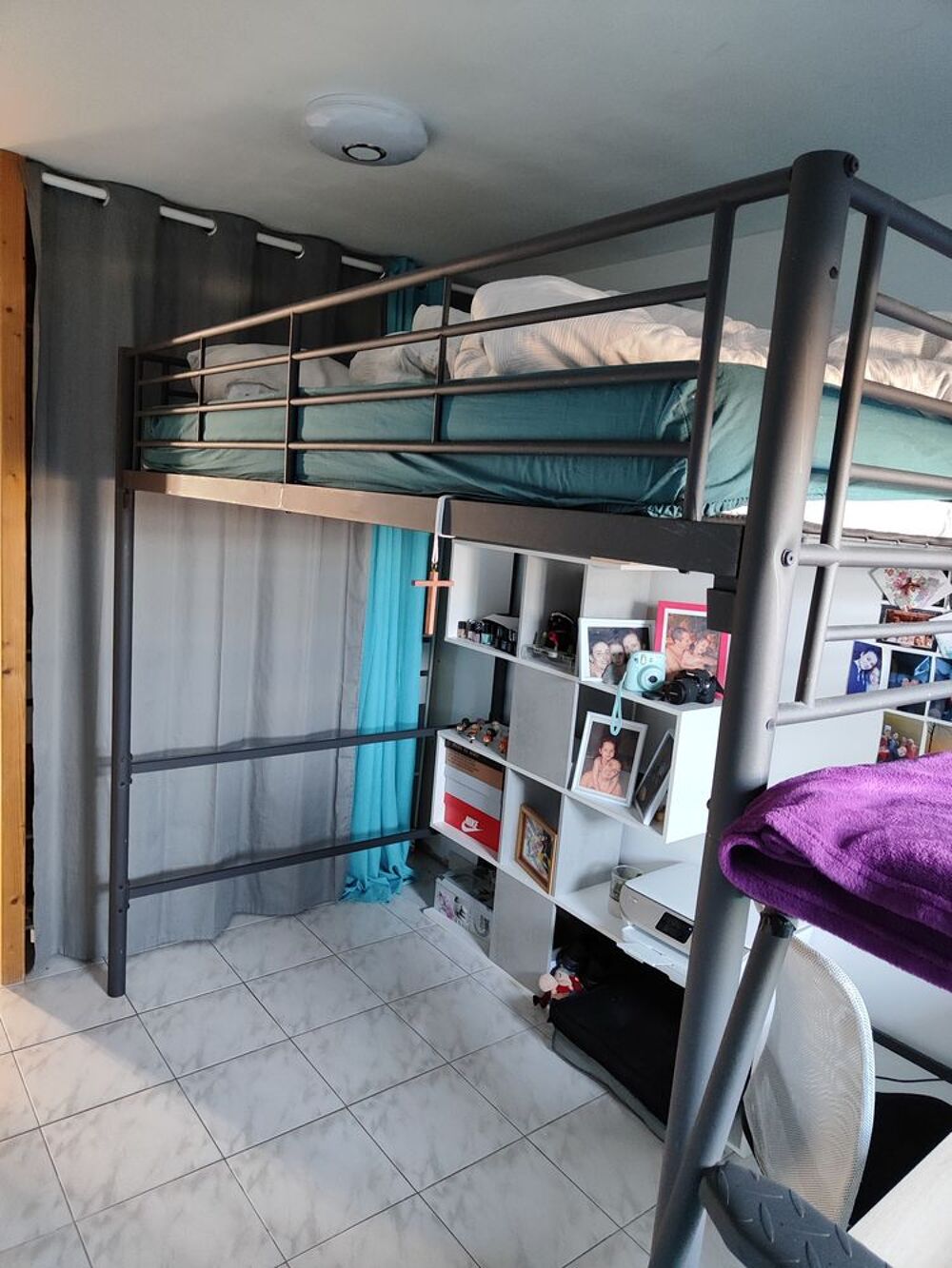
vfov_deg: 73.9
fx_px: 843
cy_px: 634
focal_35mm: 23
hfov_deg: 58.9
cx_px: 476
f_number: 1.88
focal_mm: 5.59
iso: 1237
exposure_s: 1/33
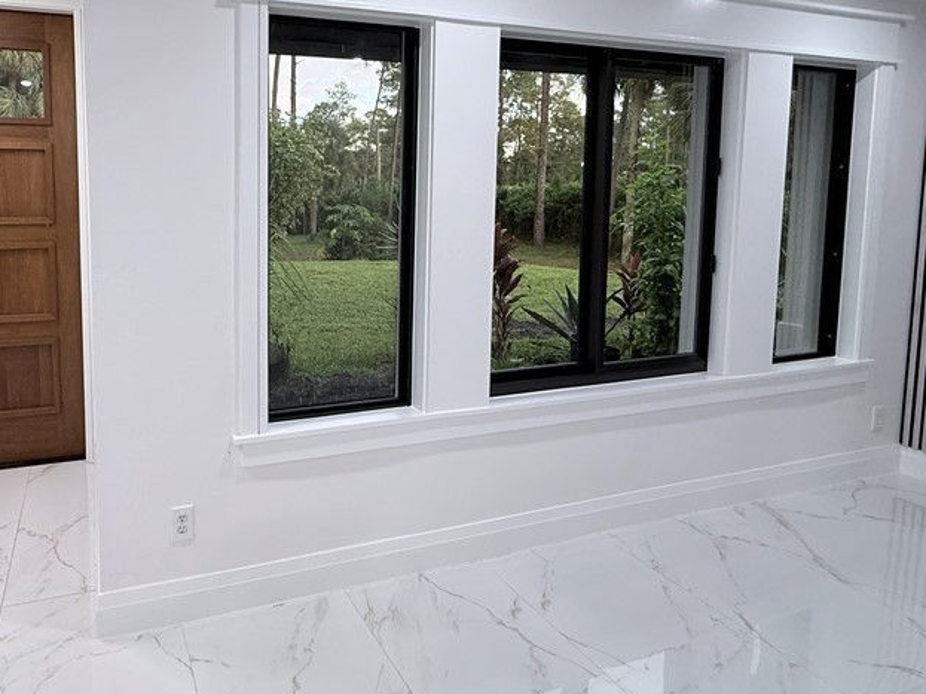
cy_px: 250
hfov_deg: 71.0
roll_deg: -0.3
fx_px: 615
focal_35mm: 23
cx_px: 282
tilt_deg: -3.8
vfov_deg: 57.9
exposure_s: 1/120
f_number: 2.2
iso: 250
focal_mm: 2.22
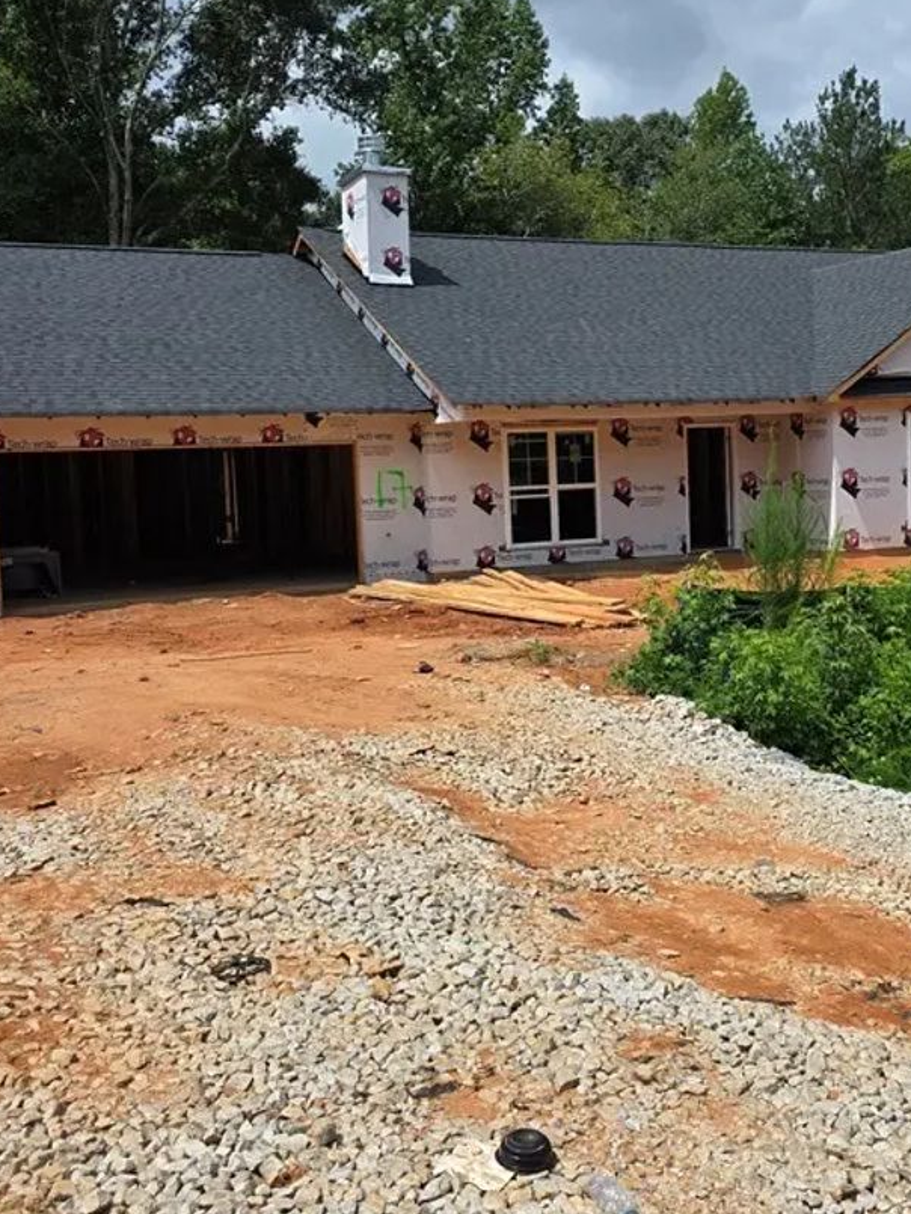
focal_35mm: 39
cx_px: 569
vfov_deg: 47.8
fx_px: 1368
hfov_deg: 36.6
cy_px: 580
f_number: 1.7
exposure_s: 1/7944
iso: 64
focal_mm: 6.3
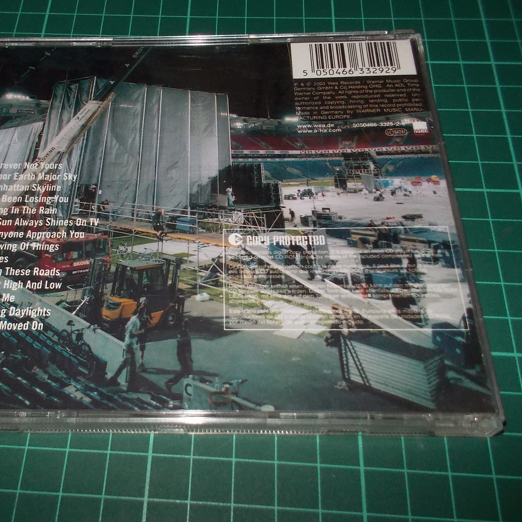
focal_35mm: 35
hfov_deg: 46.7
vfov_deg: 47.2
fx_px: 597
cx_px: 188
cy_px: 256
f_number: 3.3
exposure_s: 1/30
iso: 200
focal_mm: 4.1
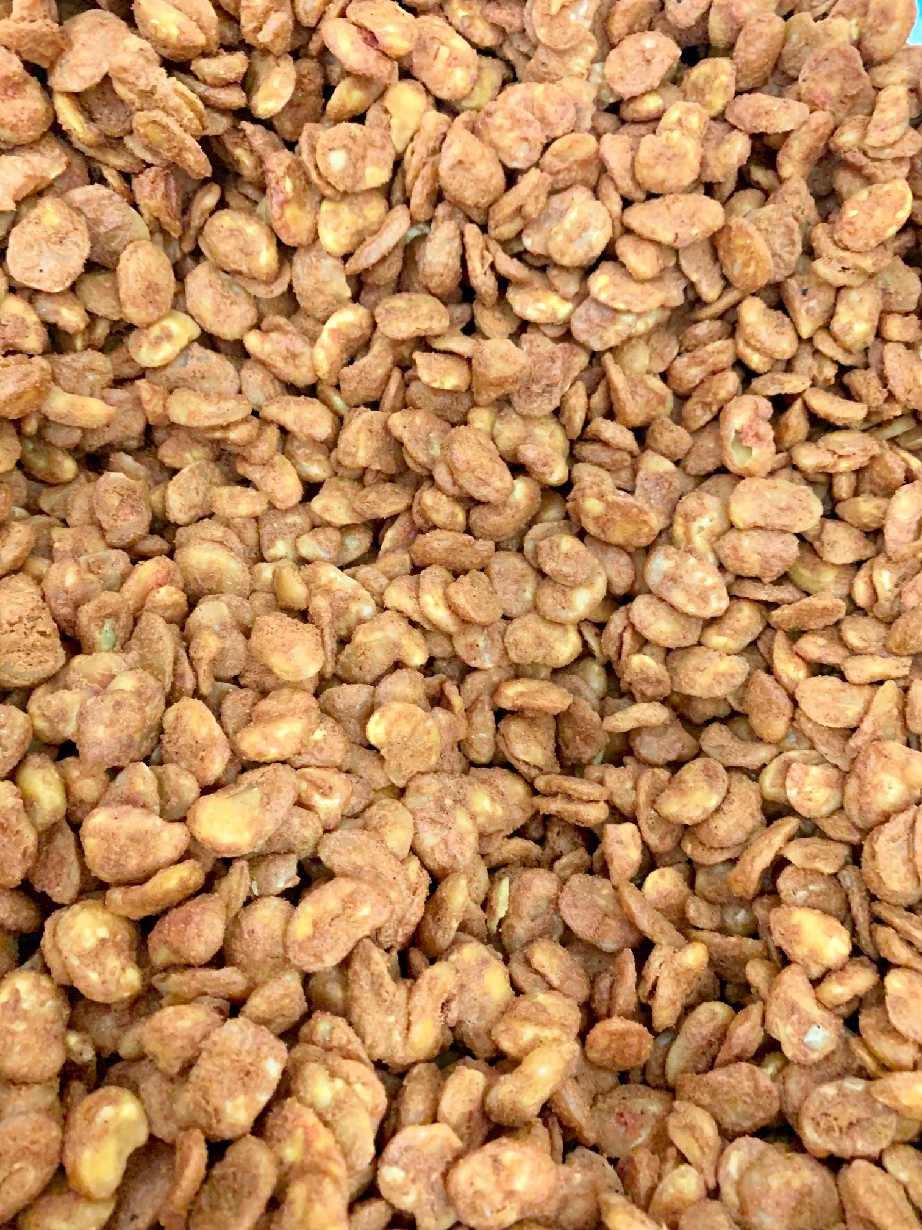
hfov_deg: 53.1
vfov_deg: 67.3
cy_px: 615
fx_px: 923
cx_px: 461
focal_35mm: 26
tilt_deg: -70.0
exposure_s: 1/25
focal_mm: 4.25
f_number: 1.8
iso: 640
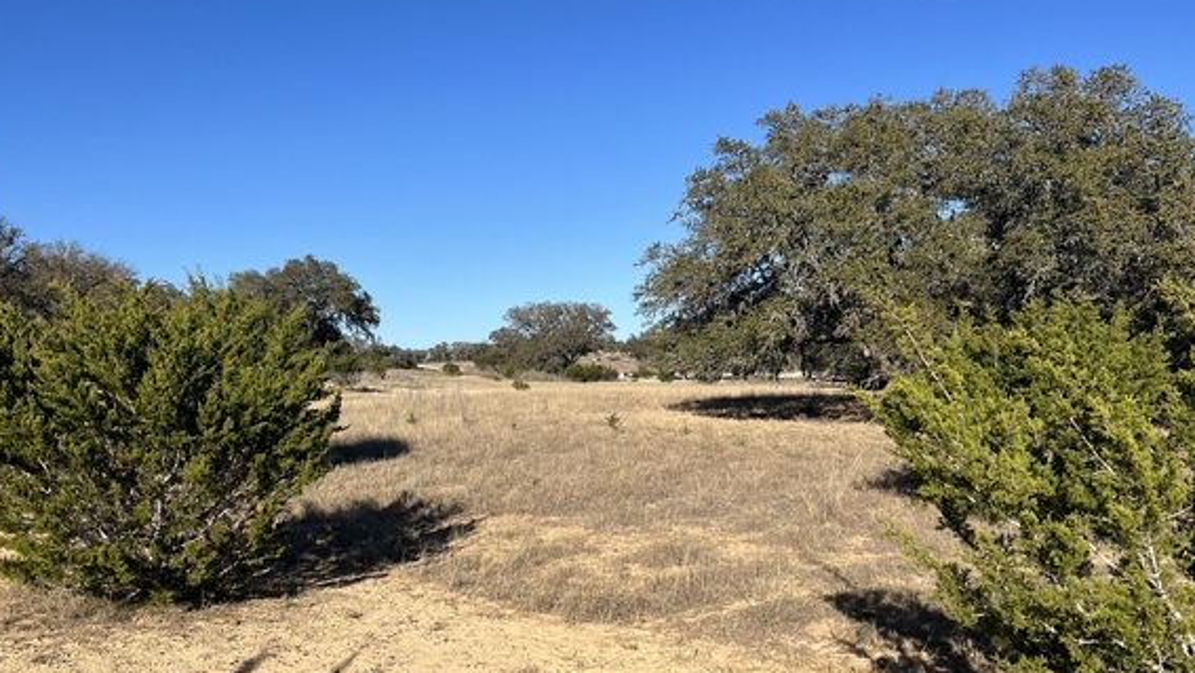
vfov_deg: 36.5
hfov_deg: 60.9
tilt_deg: -2.7
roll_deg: +1.3
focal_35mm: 32
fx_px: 1014
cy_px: 424
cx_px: 548
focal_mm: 5.7
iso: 50
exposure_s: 1/4444
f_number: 1.5
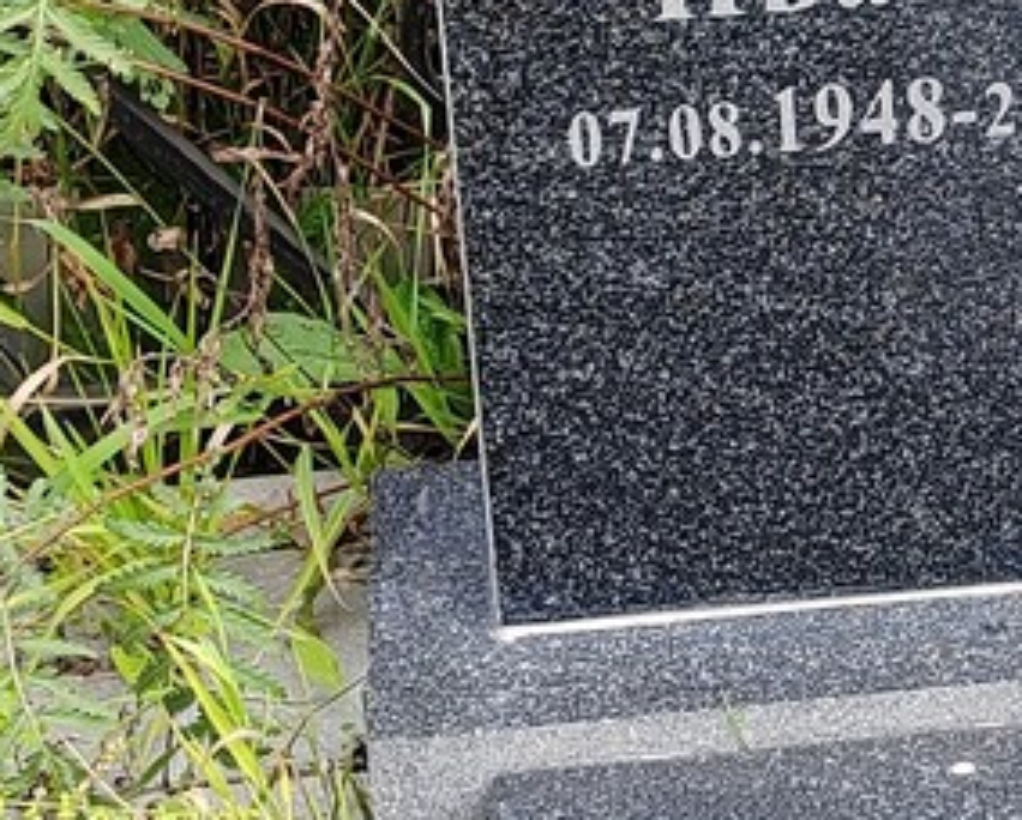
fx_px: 4240
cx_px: 1065
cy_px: 7
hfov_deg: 13.5
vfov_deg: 11.0
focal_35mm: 140
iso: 100
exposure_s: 1/340
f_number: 1.9
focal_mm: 5.52
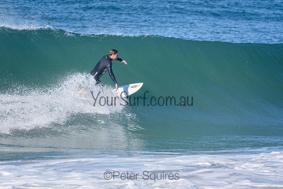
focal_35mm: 750
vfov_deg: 1.8
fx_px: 5898
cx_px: 142
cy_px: 94
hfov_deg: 2.7
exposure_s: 1/4000
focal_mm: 500
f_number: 5.6
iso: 800
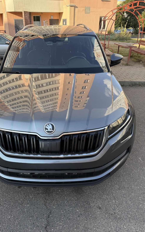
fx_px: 164
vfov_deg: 70.4
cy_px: 118
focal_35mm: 26
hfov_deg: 47.3
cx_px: 57
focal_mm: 6.76
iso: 100
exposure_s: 1/992
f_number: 1.78
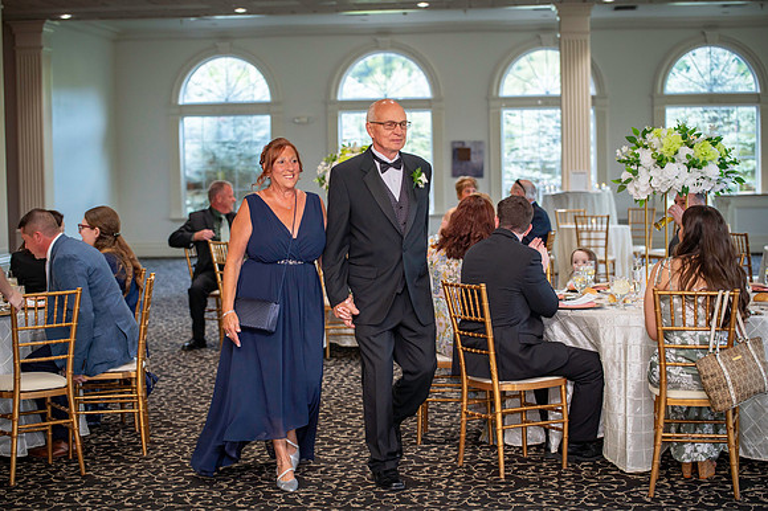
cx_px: 384
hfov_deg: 28.9
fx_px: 1492
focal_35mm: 70
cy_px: 256
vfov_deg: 19.4
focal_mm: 70
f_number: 2.8
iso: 800
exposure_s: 1/125
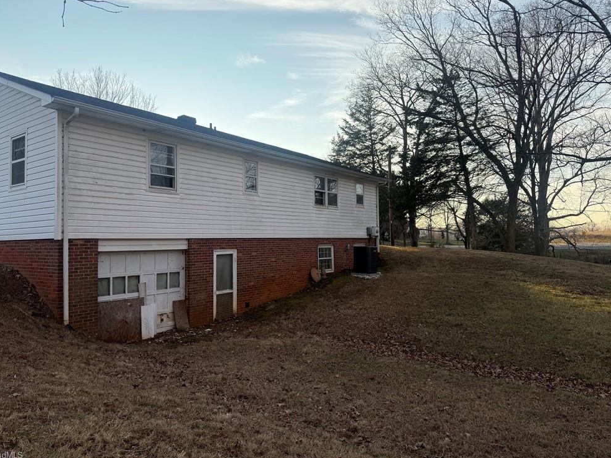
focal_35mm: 25
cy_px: 222
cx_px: 296
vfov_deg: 54.9
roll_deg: +0.8
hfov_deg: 69.4
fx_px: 441
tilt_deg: +3.3
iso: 80
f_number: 1.78
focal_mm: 6.76
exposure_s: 1/2299
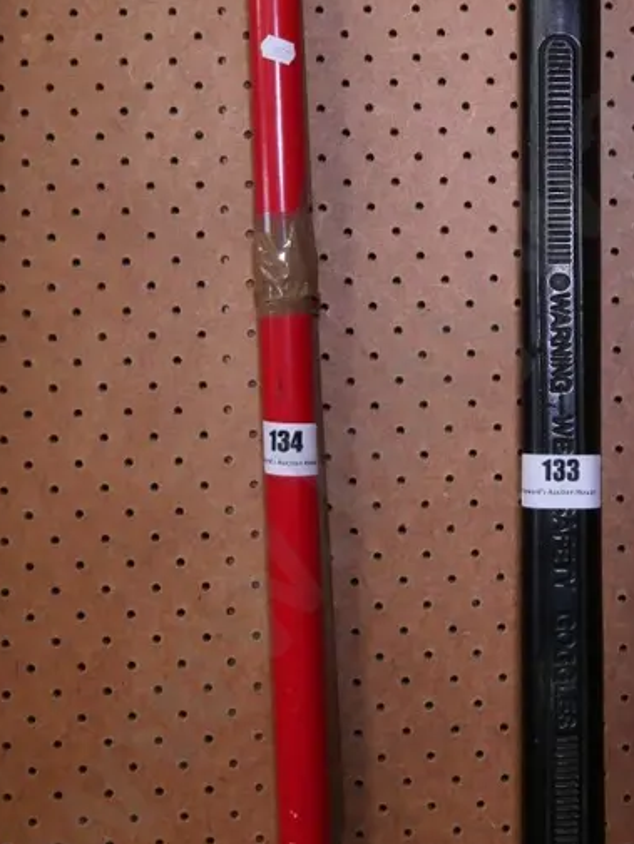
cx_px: 570
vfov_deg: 26.3
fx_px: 1782
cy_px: 194
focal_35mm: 73
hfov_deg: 19.8
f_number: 3.9
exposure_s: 1/500
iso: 3200
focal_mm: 18
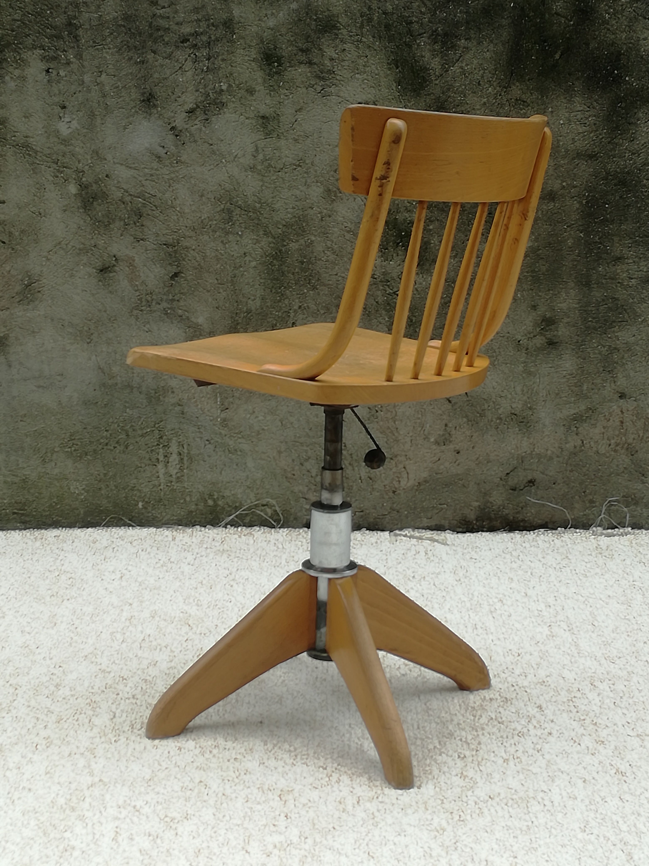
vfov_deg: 65.3
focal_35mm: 27
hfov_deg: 51.4
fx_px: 675
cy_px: 433
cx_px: 324
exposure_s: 1/50
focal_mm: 3.79
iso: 50
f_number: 2
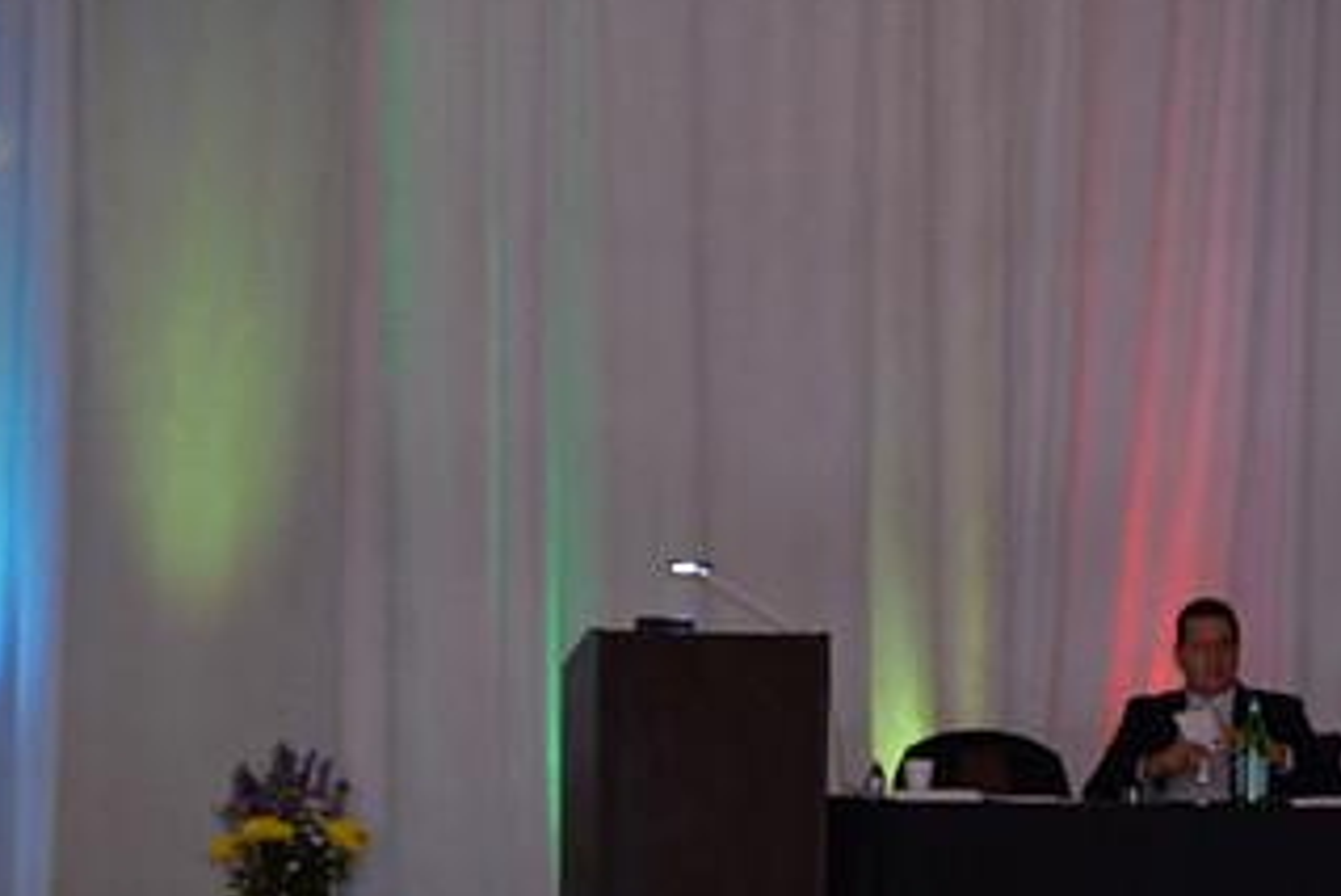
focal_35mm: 263
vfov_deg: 5.2
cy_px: 1123
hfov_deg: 7.8
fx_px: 9801
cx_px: 549
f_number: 5.6
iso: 2000
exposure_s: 1/250
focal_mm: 145
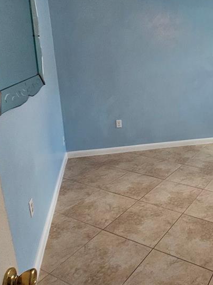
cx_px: 197
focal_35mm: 29
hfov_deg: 43.4
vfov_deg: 61.6
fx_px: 238
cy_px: 133
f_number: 2.2
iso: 200
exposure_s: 1/60
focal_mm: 2.2
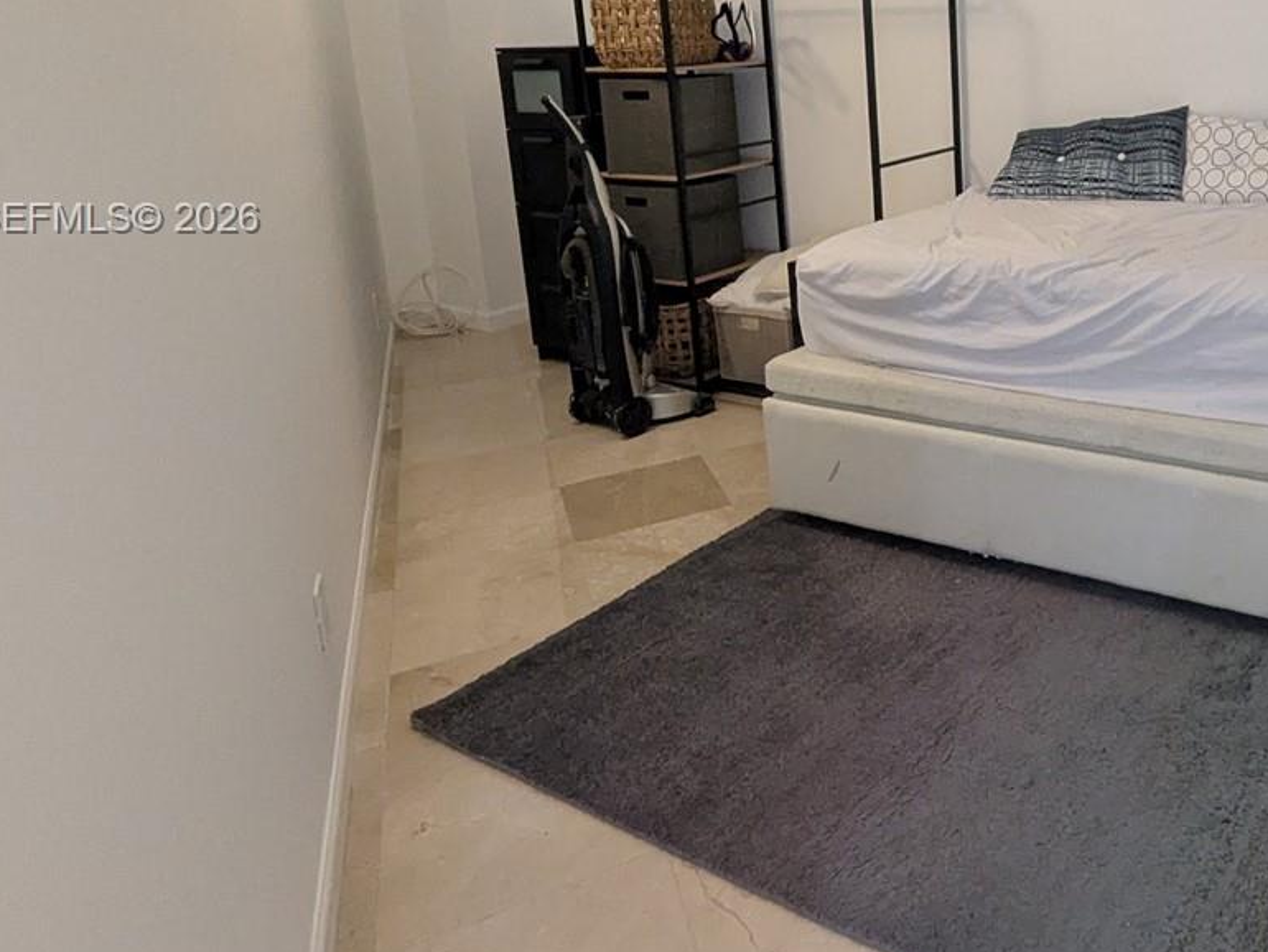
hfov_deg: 58.7
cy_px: 221
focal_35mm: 27
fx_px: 989
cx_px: 1064
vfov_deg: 49.0
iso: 473
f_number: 2.2
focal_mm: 1.95
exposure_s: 1/60
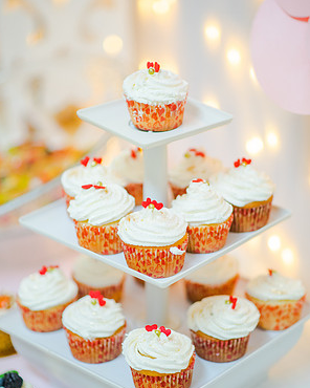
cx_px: 155
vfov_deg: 19.8
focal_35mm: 97
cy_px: 210
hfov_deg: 15.9
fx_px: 1112
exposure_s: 1/125
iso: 800
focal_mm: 85
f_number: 1.8
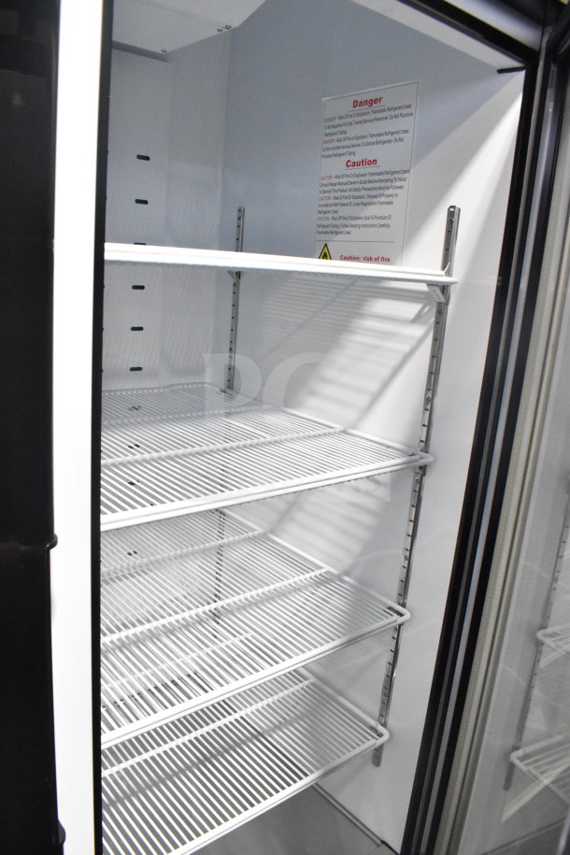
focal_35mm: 27
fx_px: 641
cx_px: 285
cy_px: 428
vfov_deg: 67.4
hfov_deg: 47.9
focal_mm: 18
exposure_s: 1/200
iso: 6400
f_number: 7.1
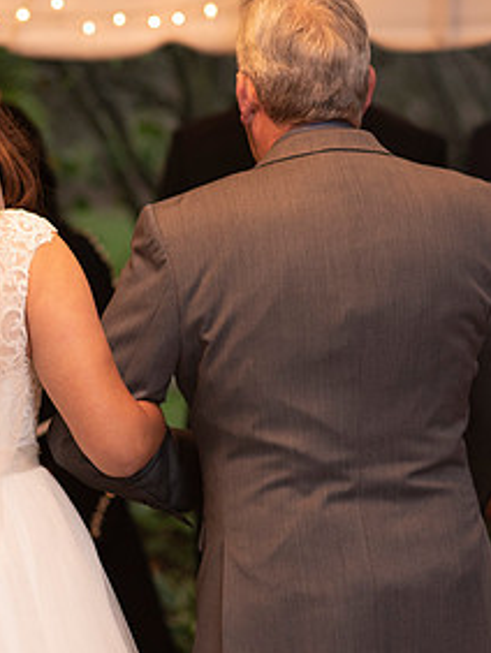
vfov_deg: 11.8
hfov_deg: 8.8
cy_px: 291
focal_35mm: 168
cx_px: 111
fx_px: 3172
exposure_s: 1/160
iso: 500
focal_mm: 85
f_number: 2.2
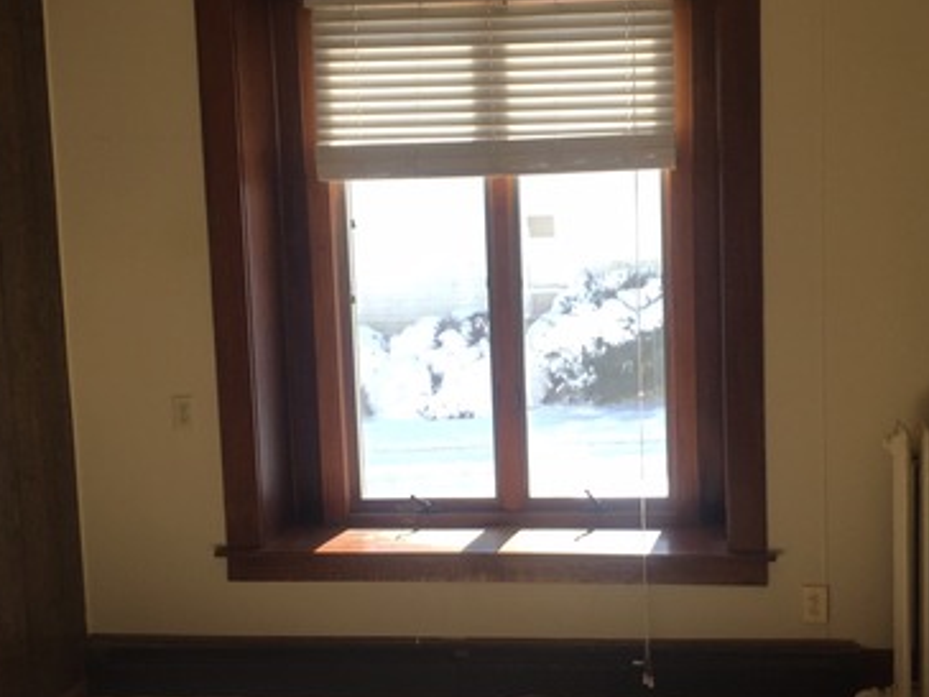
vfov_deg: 28.5
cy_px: 378
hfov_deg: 37.3
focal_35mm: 51
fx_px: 1369
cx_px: 574
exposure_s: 1/235
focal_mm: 4.15
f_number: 2.2
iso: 32
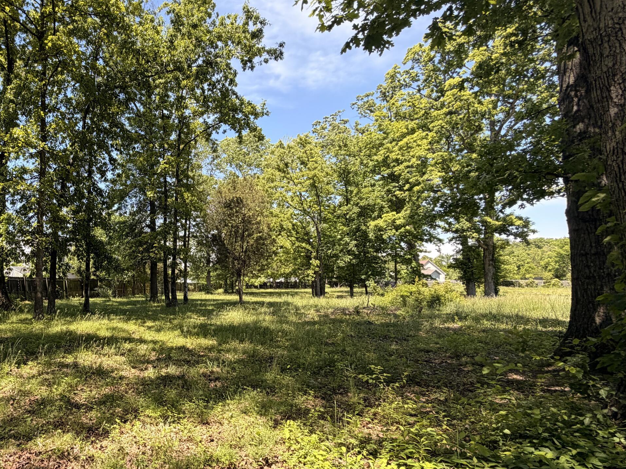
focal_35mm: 22
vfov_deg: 60.8
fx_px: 398
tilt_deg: +5.4
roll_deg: +0.1
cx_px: 150
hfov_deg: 70.8
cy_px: 267
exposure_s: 1/502
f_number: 2.2
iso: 50
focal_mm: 2.22
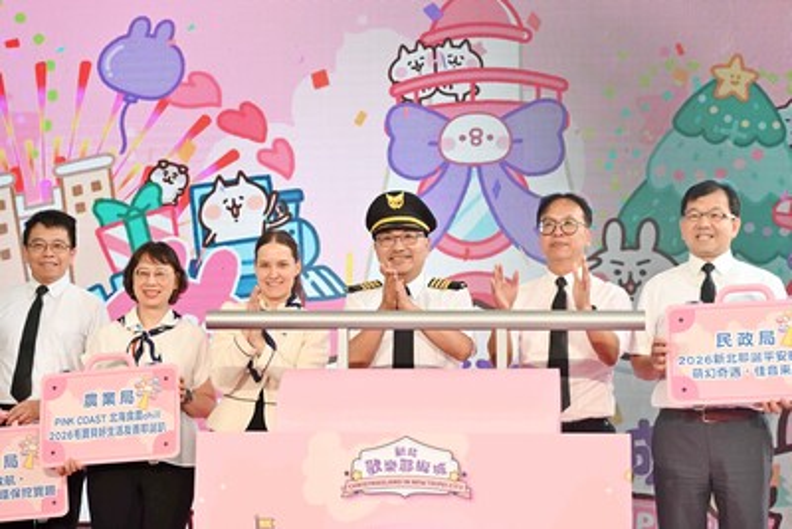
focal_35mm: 65
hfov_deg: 30.9
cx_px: 396
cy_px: 264
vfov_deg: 20.9
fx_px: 1430
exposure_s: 1/100
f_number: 4
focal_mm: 65
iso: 720
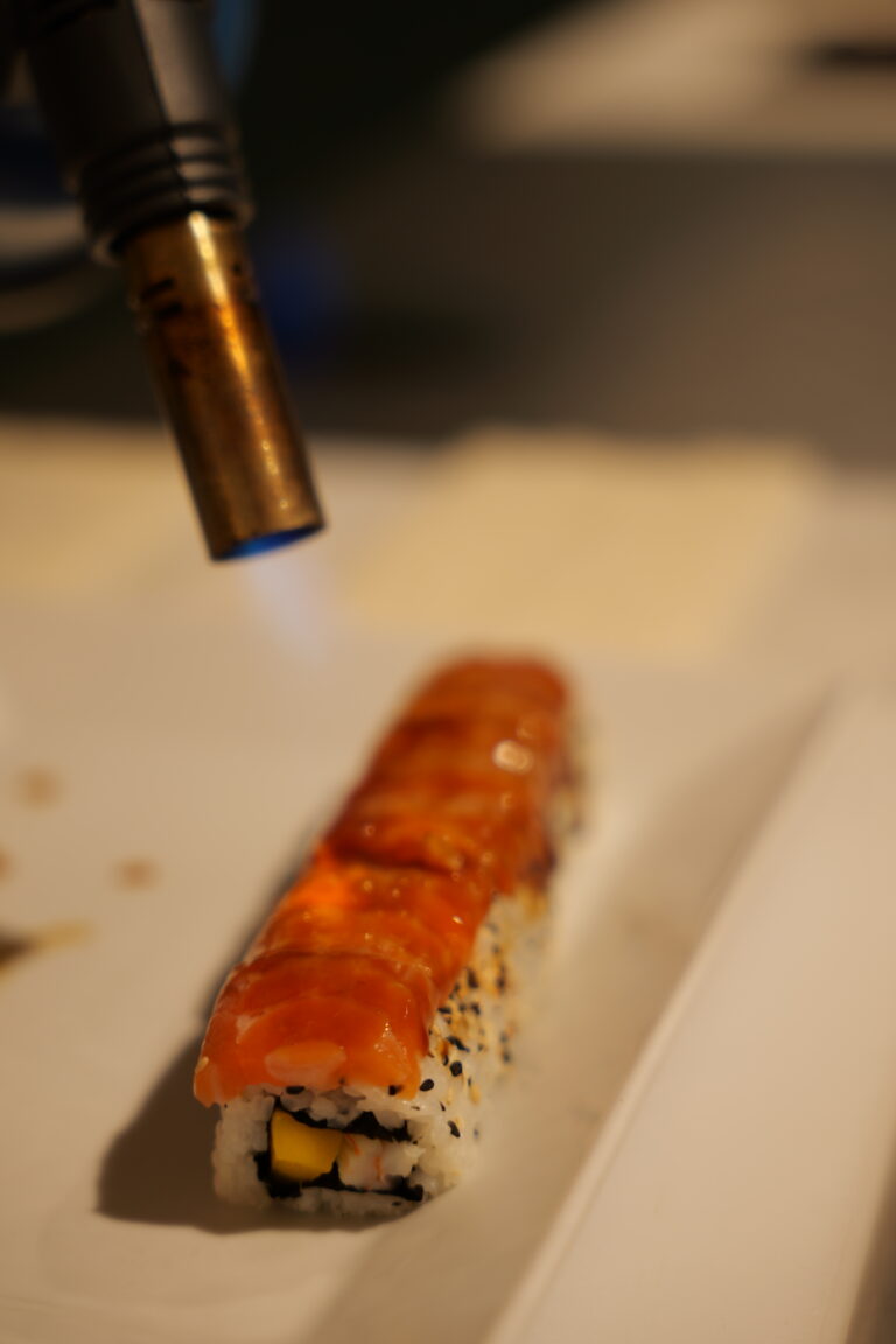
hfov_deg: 19.5
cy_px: 672
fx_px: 2613
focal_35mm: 70
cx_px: 448
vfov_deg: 28.8
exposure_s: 1/100
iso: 100
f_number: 2.8
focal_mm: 70
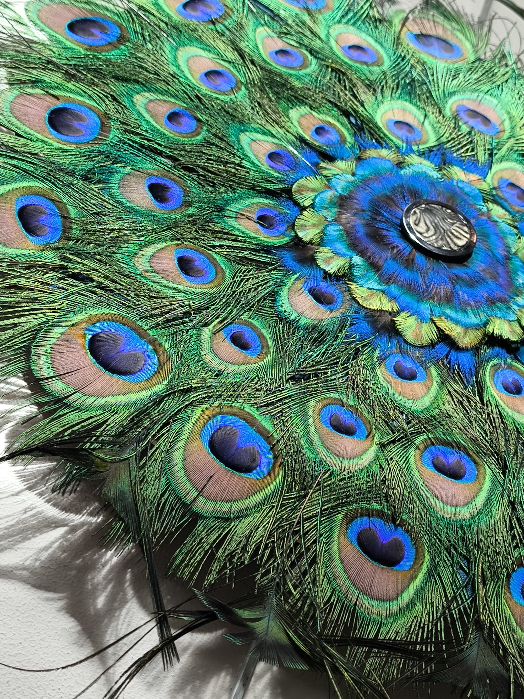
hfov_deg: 18.9
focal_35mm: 78
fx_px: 1574
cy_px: 350
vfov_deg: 25.0
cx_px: 262
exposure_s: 1/125
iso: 50
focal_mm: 6.92
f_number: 1.9
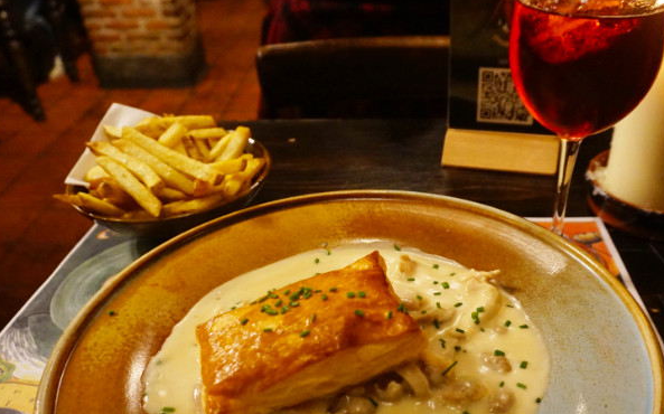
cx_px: 382
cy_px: 256
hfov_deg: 57.9
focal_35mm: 33
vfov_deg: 38.1
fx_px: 597
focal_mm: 16
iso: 3200
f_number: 3.5
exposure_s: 1/40
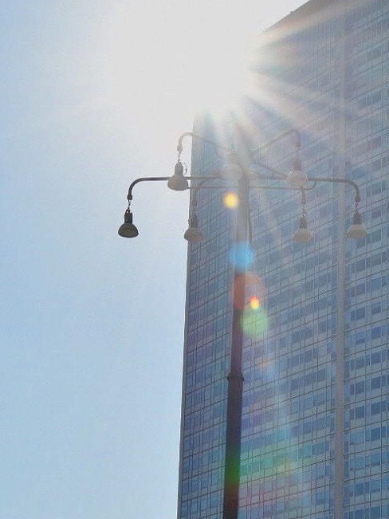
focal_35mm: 78
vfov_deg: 23.8
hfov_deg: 18.7
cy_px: 532
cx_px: 299
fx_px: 1169
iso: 200
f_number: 11
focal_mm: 22
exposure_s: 1/500
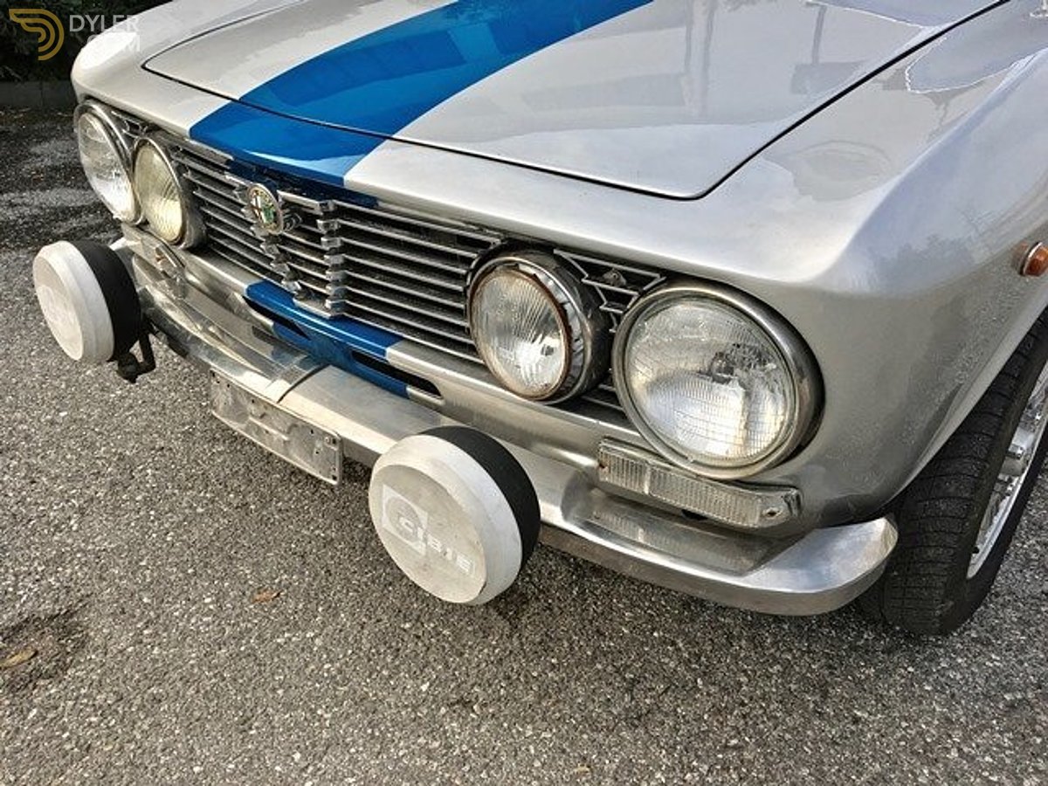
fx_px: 878
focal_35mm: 29
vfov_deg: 48.2
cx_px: 524
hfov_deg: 61.7
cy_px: 393
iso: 25
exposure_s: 1/615
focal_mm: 4.15
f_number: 2.2
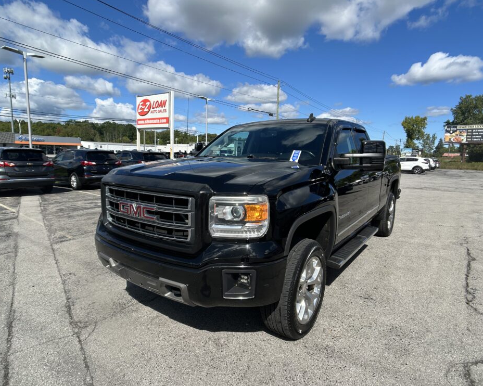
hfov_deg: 62.2
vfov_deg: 51.5
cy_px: 188
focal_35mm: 28
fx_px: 400
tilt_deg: -9.2
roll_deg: -1.4
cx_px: 226
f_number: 1.5
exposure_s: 1/4274
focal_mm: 5.7
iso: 50
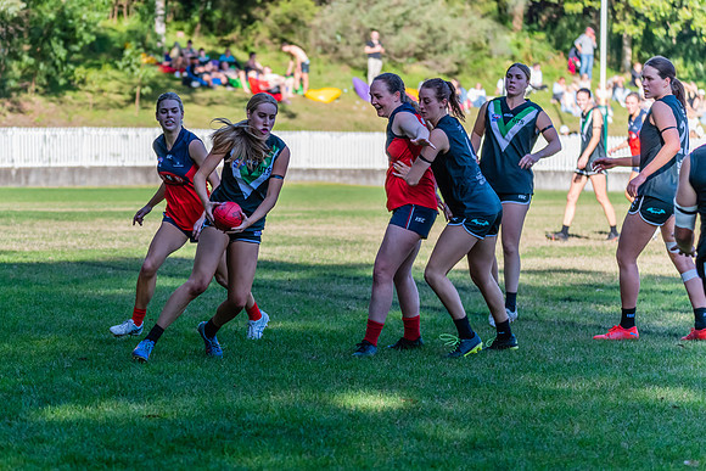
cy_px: 240
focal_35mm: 186
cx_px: 271
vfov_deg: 7.4
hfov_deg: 11.0
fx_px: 3648
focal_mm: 150
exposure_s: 1/1600
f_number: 5
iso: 800
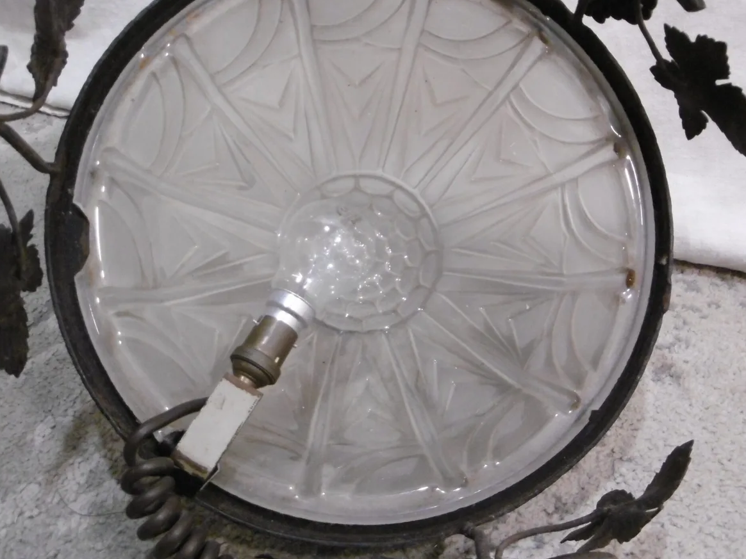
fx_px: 711
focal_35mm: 33
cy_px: 233
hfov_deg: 55.3
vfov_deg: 42.8
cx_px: 384
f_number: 3.1
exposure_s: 1/20
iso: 400
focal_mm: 4.3
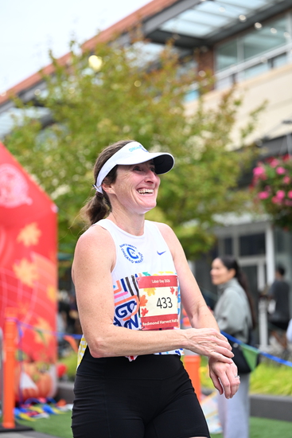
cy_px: 219
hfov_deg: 19.5
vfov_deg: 28.8
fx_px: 851
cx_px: 146
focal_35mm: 70
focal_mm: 70
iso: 1000
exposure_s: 1/1600
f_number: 2.8
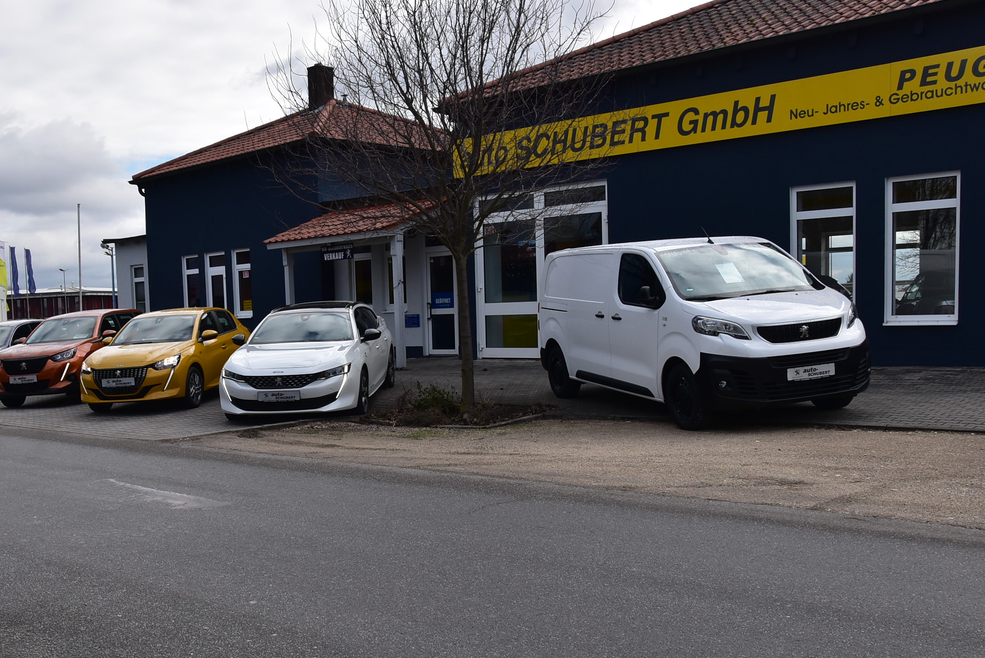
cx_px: 356
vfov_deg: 35.7
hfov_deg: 51.2
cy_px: 436
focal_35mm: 37
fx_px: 1013
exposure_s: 1/200
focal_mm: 18
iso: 400
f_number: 10
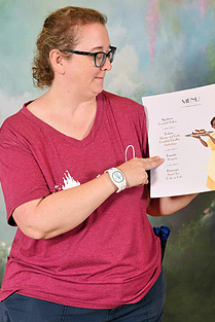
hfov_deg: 16.6
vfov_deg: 24.7
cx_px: 135
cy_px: 198
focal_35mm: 82
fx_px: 734
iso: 400
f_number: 6.3
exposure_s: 1/125
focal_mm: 38
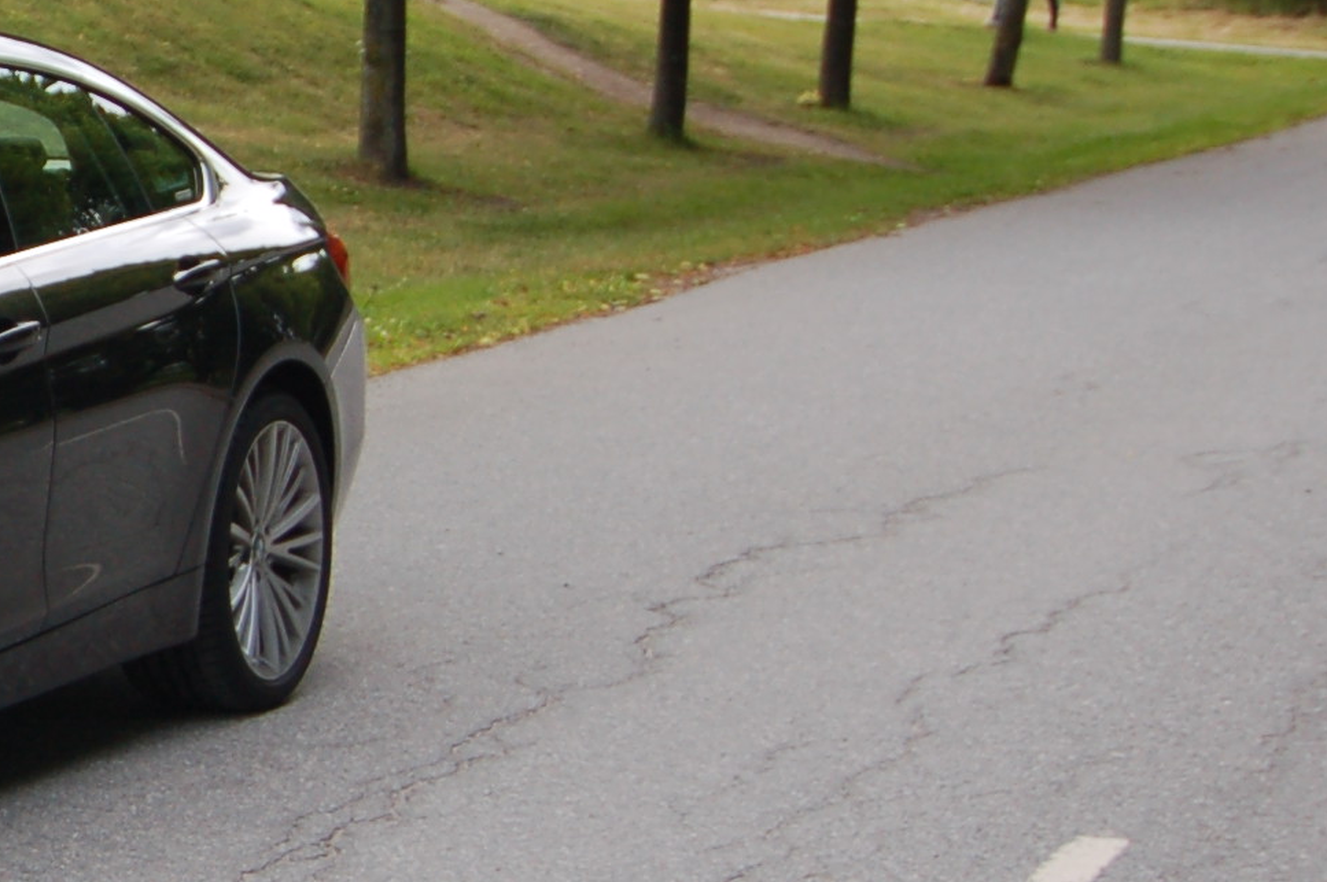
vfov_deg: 12.2
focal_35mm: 112
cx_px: -553
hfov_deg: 16.9
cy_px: 443
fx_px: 4125
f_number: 4
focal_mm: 24
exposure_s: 1/400
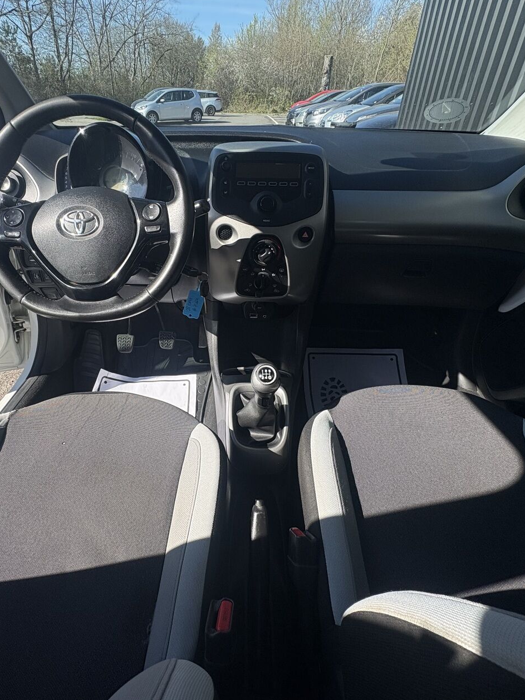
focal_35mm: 19
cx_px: 223
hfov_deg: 68.3
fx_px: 384
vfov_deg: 84.7
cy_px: 350
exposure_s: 1/1178
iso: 64
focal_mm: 2.22
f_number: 2.2
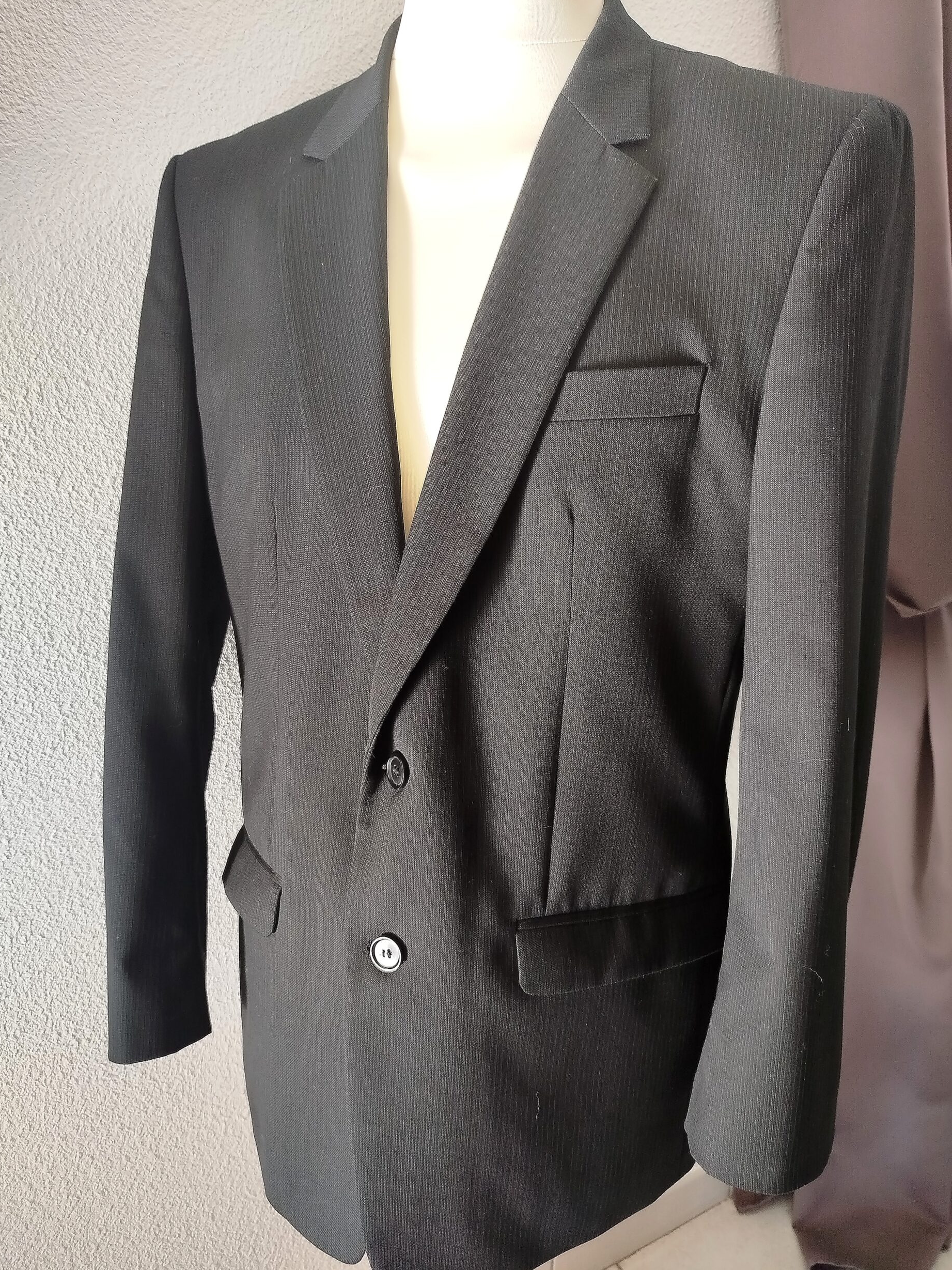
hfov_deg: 54.9
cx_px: 464
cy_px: 650
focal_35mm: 25
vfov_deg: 69.4
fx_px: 917
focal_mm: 5.31
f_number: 1.7
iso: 80
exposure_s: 1/33
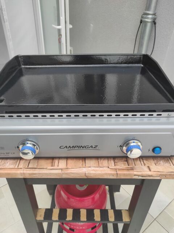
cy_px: 116
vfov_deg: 69.5
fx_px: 168
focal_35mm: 25
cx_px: 87
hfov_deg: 54.8
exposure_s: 1/713
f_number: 1.89
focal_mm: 5.43
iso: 100
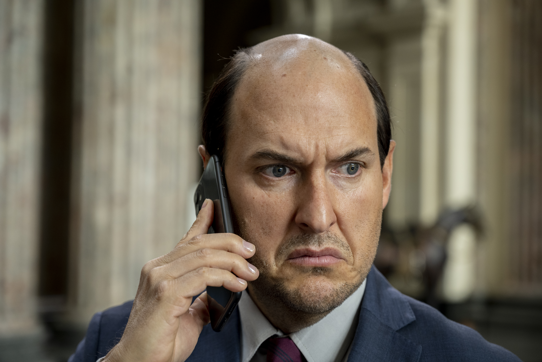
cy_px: 181
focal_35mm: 70
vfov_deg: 19.5
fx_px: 1054
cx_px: 271
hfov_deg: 28.8
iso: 800
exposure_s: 1/80
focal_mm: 70
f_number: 4
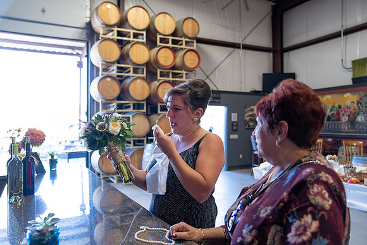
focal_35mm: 29
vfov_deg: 45.0
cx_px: 184
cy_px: 122
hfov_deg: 63.6
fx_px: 296
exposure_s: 1/100
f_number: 2.8
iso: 500
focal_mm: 29
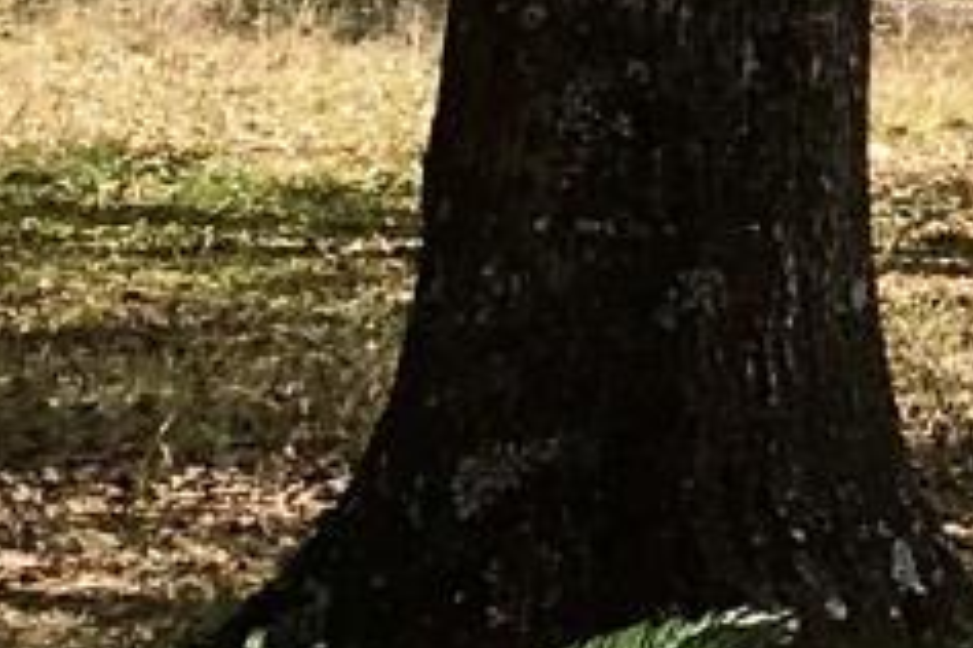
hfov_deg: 7.5
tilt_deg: +2.2
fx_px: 6892
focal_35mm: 255
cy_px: -545
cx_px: 2459
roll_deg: -1.3
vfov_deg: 5.3
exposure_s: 1/818
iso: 25
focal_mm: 4.15
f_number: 2.2
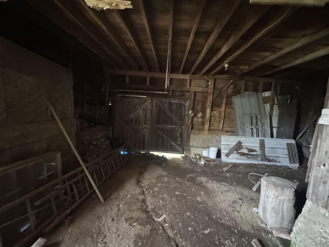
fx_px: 133
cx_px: 164
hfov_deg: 102.1
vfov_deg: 85.7
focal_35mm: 14
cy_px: 124
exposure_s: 1/30
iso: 2000
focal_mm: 2.22
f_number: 2.2
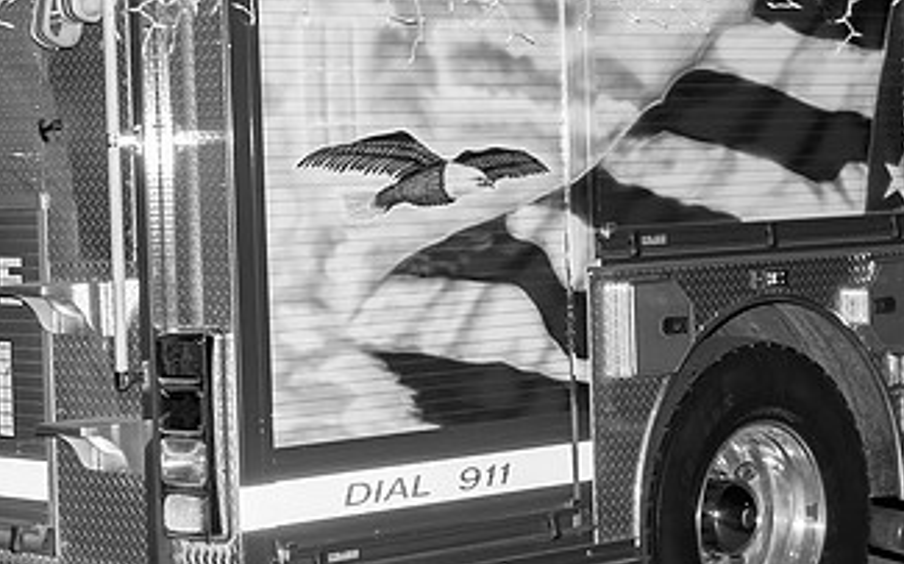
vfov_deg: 12.0
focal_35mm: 109
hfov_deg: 19.1
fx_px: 2685
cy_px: 214
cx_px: 326
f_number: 7.1
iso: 1250
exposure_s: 1/250
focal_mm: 33.5
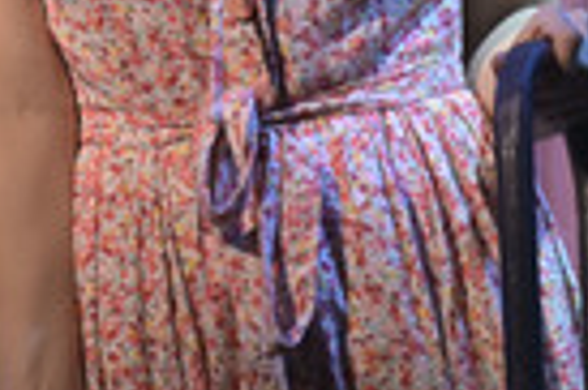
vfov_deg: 1.4
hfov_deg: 2.1
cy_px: -236
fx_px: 16134
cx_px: 58
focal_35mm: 989
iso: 1000
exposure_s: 1/100
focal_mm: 300
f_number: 5.6
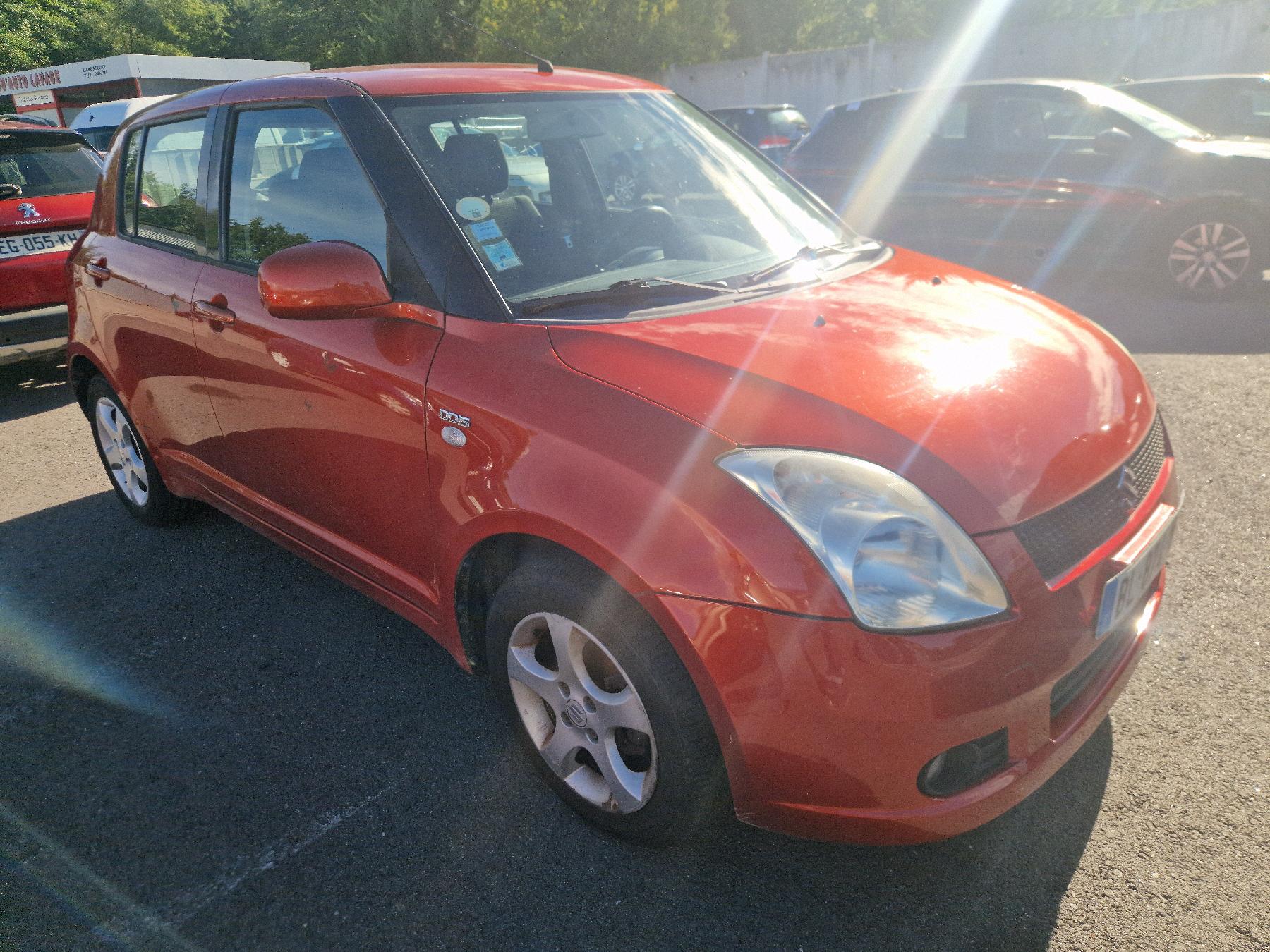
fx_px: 844
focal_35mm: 23
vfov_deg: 58.9
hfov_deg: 73.9
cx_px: 635
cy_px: 476
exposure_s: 1/1250
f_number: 1.8
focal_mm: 5.4
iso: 50
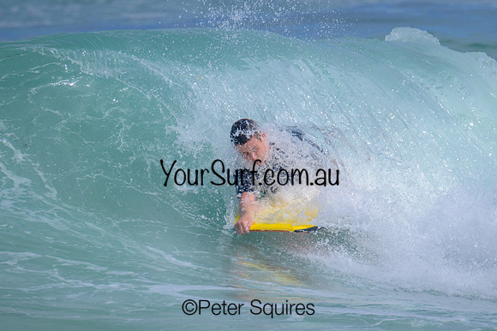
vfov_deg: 1.3
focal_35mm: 1088
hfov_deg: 1.9
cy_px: 203
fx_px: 15024
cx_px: 337
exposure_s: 1/2000
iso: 560
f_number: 11
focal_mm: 800
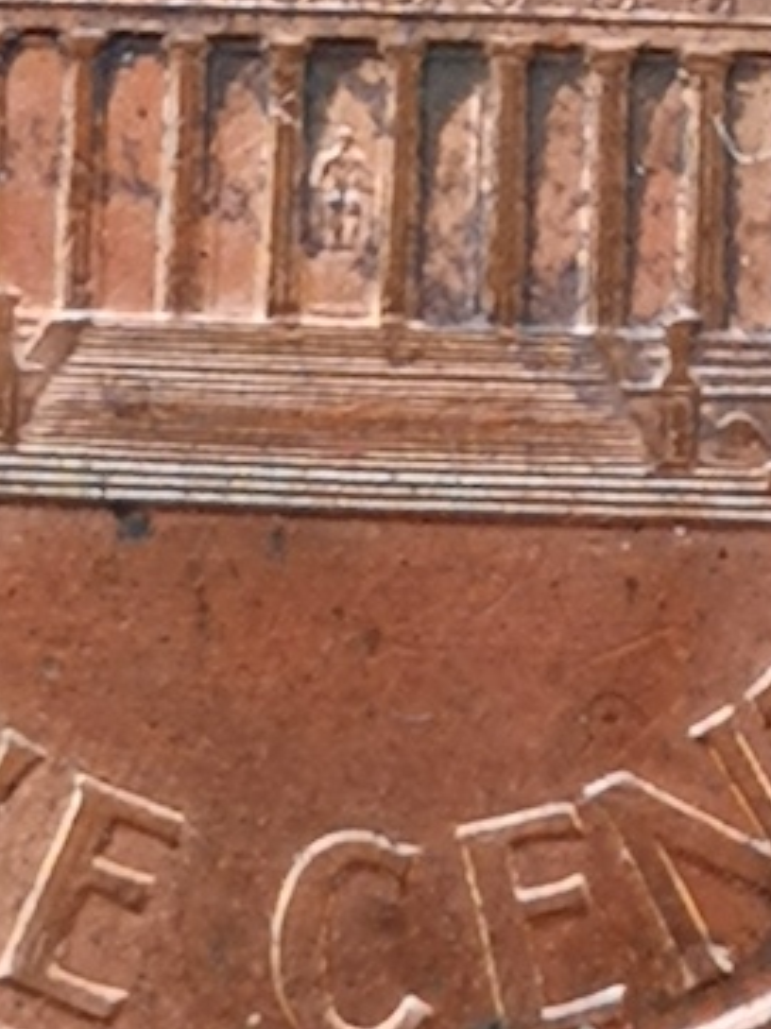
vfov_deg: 6.3
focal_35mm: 315
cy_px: 13
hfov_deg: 4.7
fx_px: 9360
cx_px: 259
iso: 50
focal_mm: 5.58
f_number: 1.8
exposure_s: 1/127
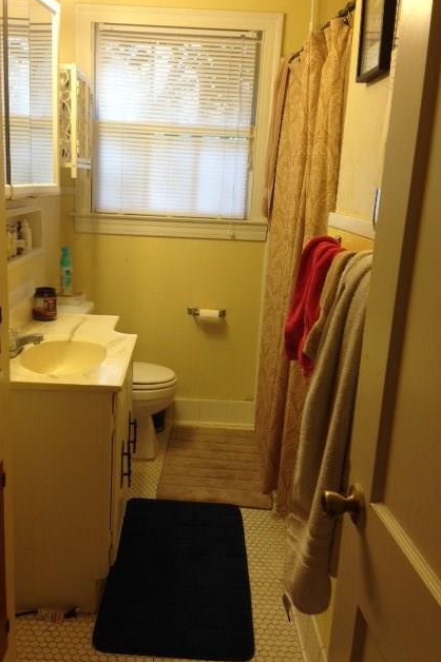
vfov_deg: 54.5
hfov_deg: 37.8
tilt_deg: -10.4
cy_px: 326
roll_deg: -2.6
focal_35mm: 35
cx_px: 192
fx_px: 644
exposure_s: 1/60
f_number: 2.4
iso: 64
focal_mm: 4.12
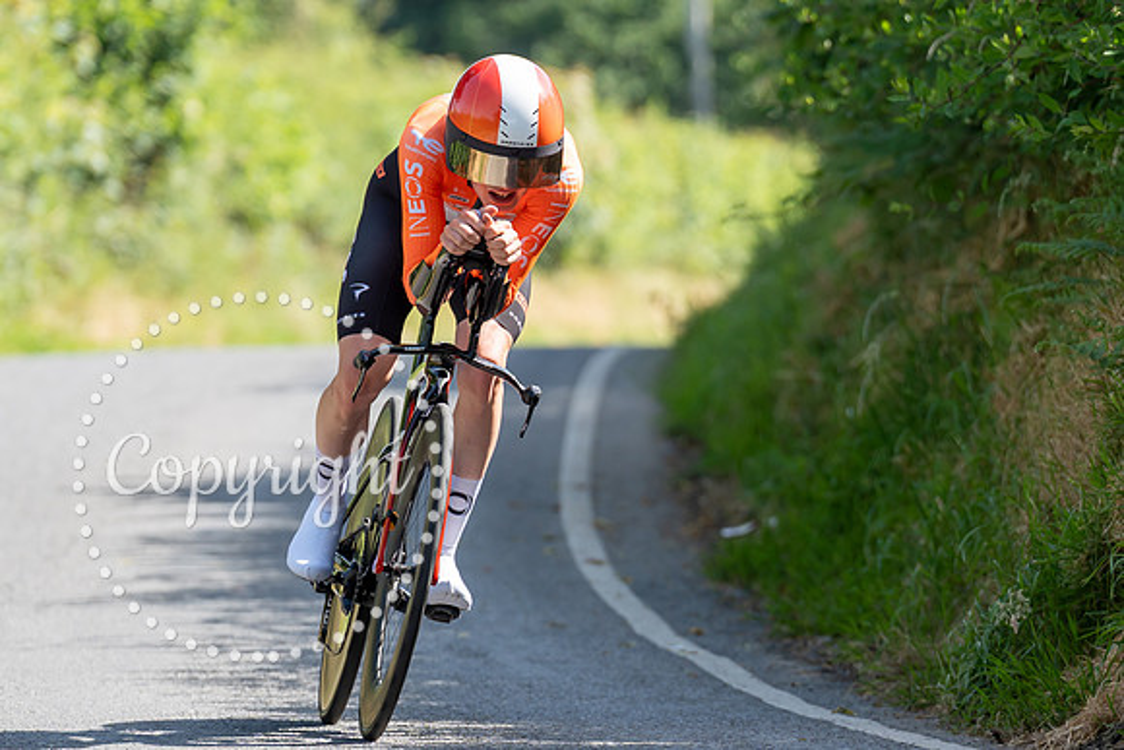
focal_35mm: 387
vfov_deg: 3.6
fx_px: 12086
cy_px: 409
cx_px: 544
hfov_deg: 5.3
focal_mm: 200
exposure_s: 1/1000
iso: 200
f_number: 3.5
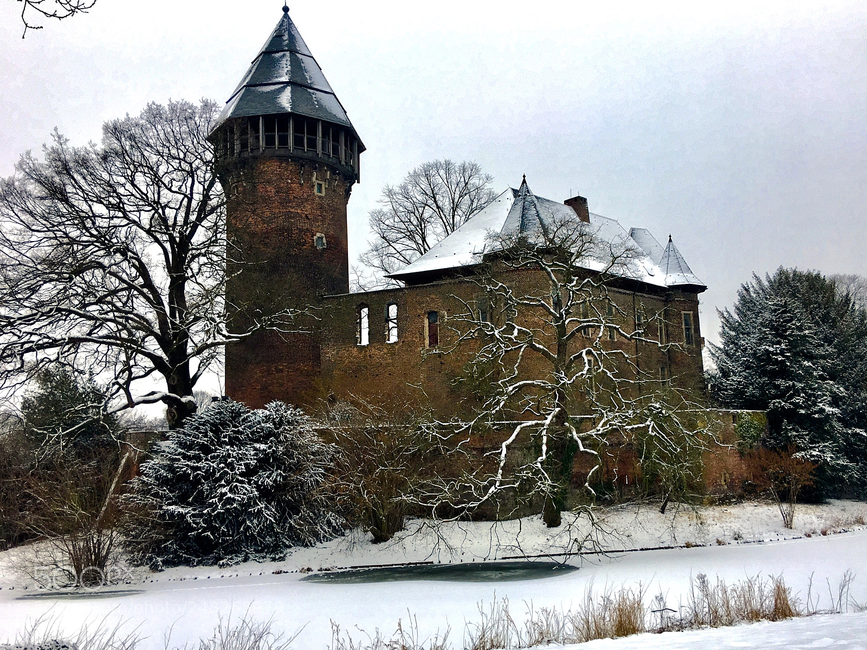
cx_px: 434
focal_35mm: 29
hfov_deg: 61.7
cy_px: 325
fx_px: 726
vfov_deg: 48.2
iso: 25
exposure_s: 1/827
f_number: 2.2
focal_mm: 4.15
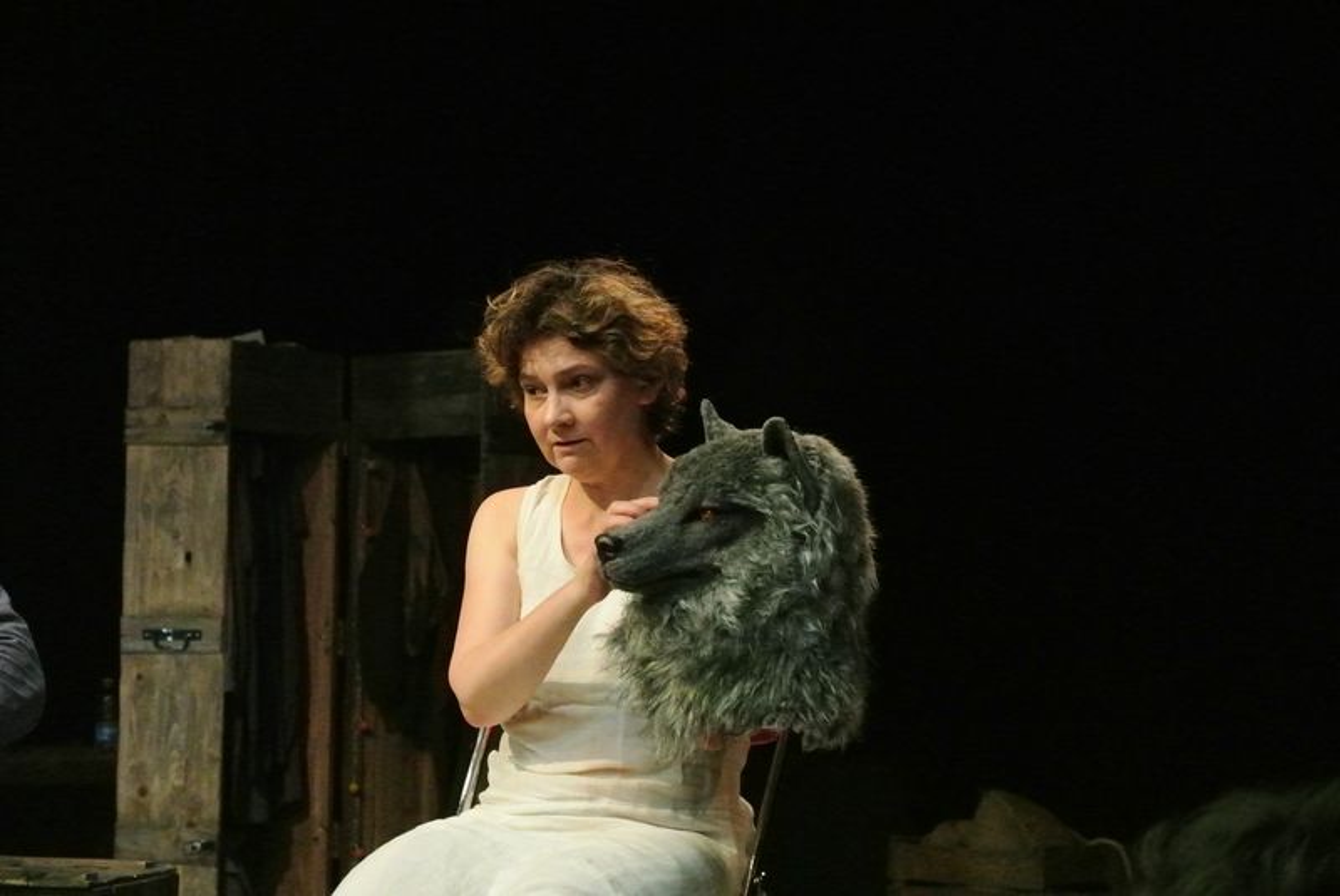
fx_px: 4433
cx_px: 670
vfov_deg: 11.5
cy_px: 448
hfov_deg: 17.2
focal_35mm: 119
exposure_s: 1/100
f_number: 4
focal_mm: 44.2
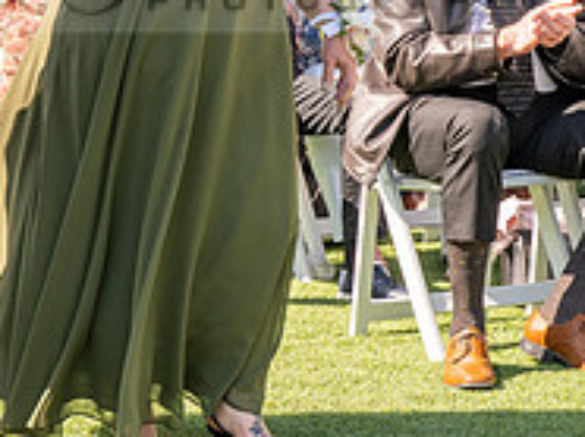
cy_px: -42
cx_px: 305
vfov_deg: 7.0
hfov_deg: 9.4
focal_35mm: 210
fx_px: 3544
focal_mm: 70
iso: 200
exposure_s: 1/800
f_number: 4.5
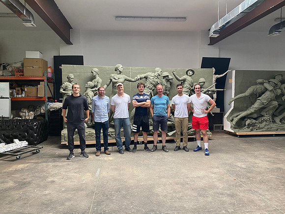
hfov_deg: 67.3
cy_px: 107
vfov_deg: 53.1
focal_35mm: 26
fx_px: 214
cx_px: 142
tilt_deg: -2.3
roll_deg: +0.4
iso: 125
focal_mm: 4.25
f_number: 1.8
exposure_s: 1/82
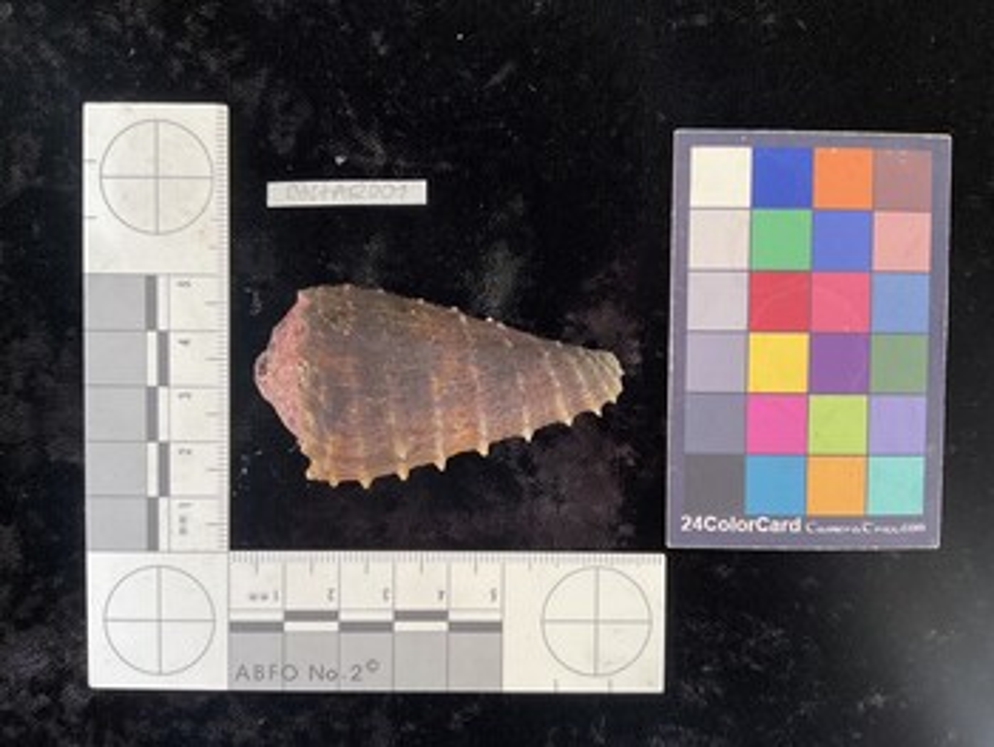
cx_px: 497
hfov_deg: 61.6
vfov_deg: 48.3
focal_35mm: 29
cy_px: 374
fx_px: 833
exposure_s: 1/60
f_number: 1.8
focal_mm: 3
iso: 40
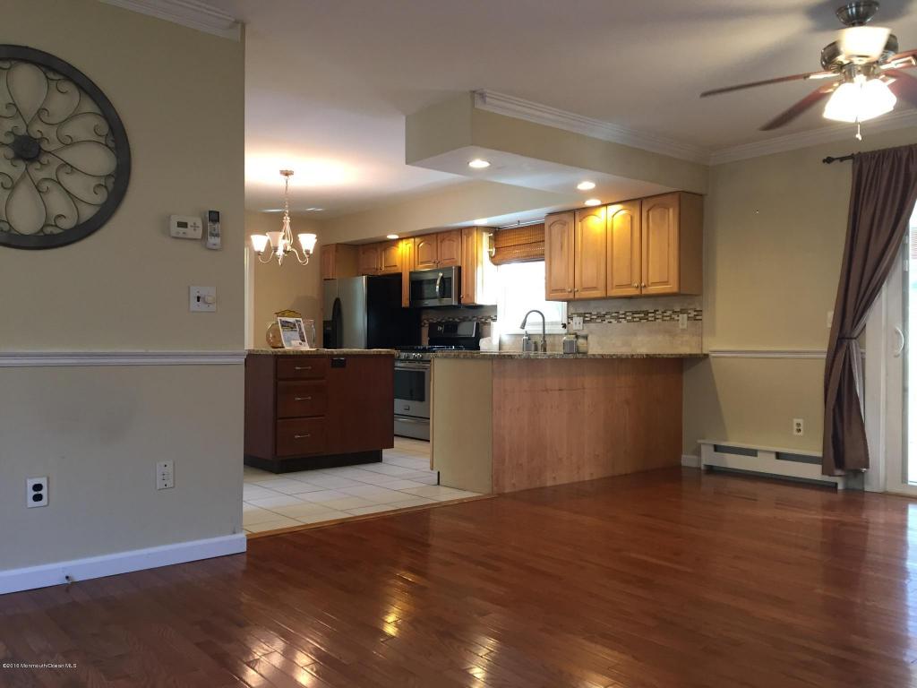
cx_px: 458
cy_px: 344
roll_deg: -1.4
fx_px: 768
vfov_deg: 48.2
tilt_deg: +0.2
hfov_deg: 61.7
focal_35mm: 29
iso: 80
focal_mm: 4.15
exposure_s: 1/30
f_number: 2.2
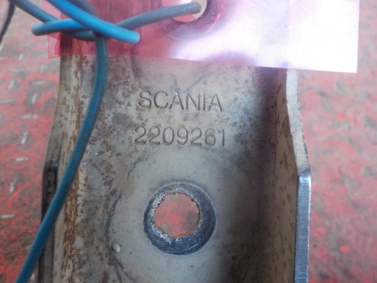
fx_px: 327
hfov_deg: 60.0
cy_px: 142
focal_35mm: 30
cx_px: 188
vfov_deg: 46.8
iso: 400
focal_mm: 4.1
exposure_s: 1/30
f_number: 3.3
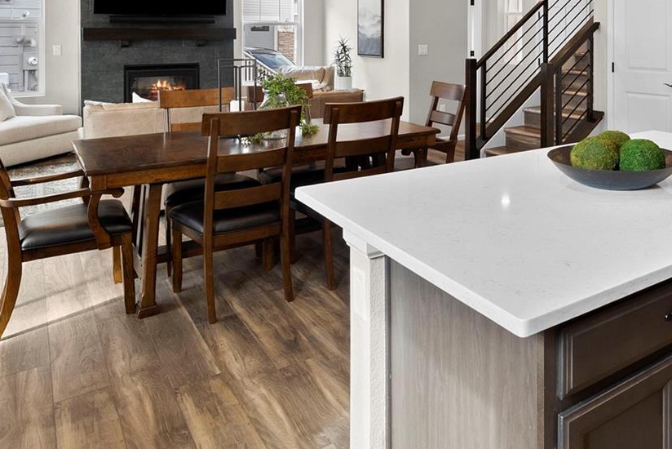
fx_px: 616
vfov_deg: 37.9
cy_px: 66
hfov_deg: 54.0
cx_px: 520
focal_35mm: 33
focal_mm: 17
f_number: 11
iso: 250
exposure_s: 1.6
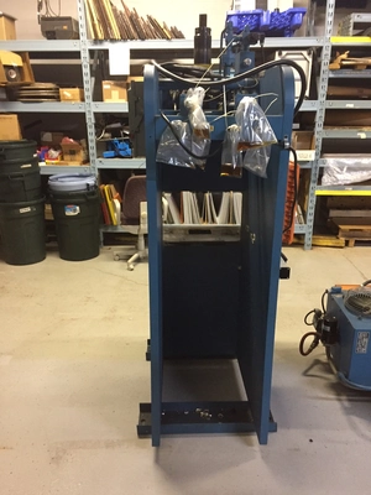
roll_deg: -0.2
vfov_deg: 61.7
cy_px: 248
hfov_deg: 48.2
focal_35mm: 29
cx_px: 186
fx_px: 414
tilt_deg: -18.5
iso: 250
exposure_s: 1/17
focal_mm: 4.15
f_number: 2.2
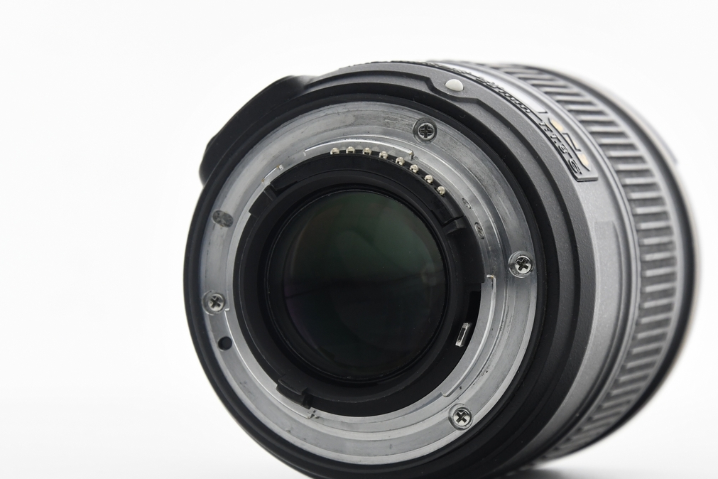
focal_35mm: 178
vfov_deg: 7.7
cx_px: 437
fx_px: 3550
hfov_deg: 11.5
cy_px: 267
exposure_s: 1/160
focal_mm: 80
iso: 1000
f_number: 8
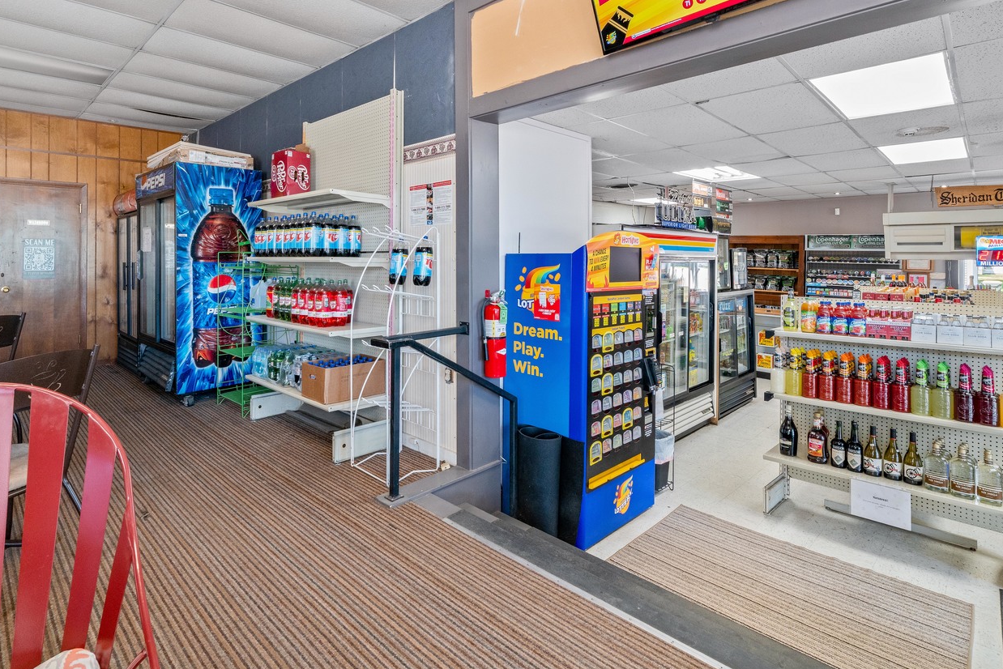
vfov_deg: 69.1
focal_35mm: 17
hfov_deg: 93.2
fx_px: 474
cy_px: 242
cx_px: 478
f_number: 11
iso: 1250
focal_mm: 13
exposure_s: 1/8
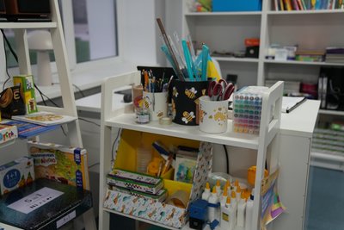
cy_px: 115
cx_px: 172
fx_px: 354
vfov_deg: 36.0
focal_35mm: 37
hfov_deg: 51.9
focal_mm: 37
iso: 2000
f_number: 2.8
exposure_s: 1/160
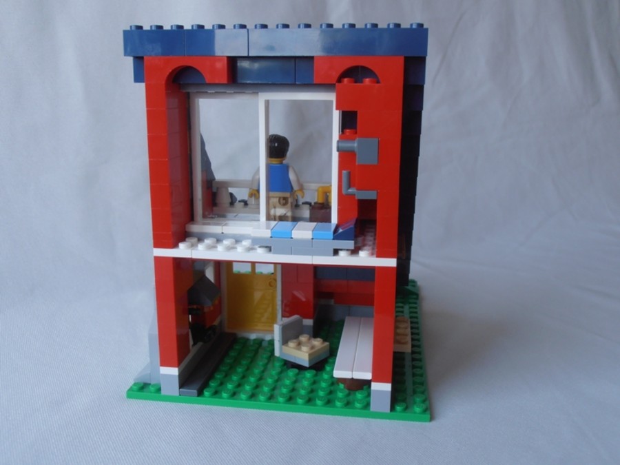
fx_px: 663
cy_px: 232
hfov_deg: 50.1
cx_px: 310
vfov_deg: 38.7
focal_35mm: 37
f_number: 3.9
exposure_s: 1/40
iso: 80
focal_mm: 6.61
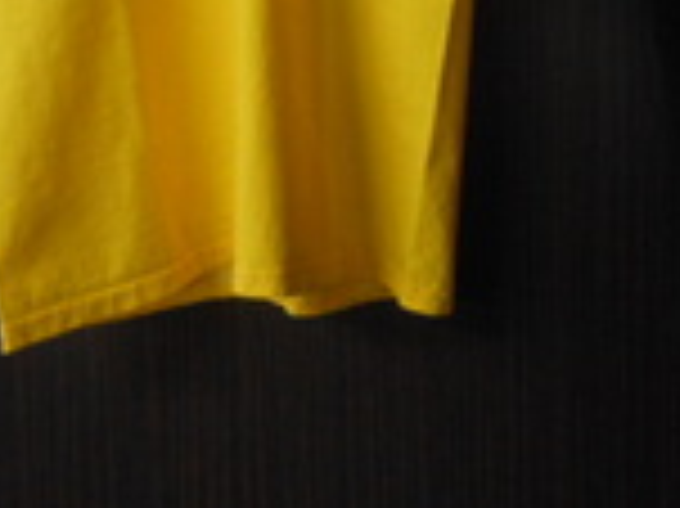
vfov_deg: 21.3
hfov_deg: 29.1
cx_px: 558
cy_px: -61
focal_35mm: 65
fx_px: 1276
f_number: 3.7
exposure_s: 1/30
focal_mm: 5
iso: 250
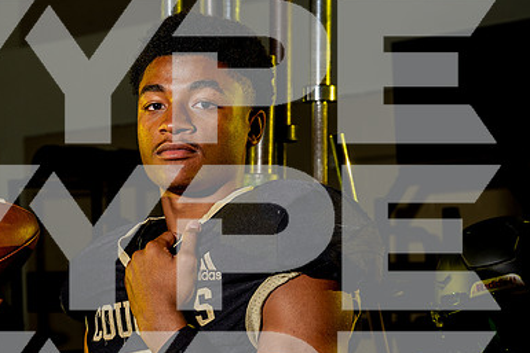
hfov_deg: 21.2
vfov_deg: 14.4
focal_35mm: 95
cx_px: 123
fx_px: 1399
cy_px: 249
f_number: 5.6
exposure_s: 1/250
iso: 250
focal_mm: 52
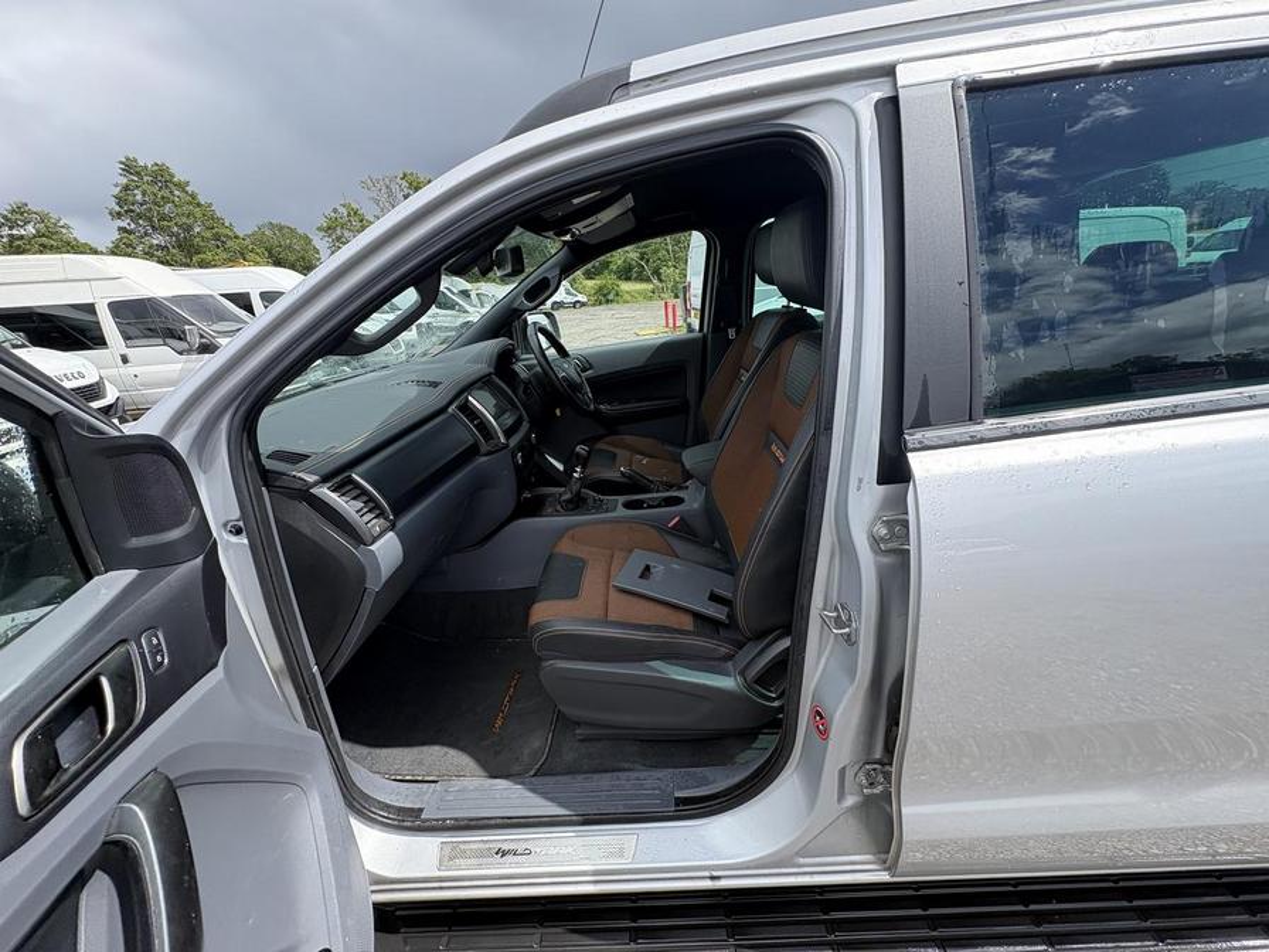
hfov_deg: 102.1
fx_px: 513
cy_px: 476
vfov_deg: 85.7
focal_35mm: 14
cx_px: 634
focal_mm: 2.22
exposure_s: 1/508
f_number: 2.2
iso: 64
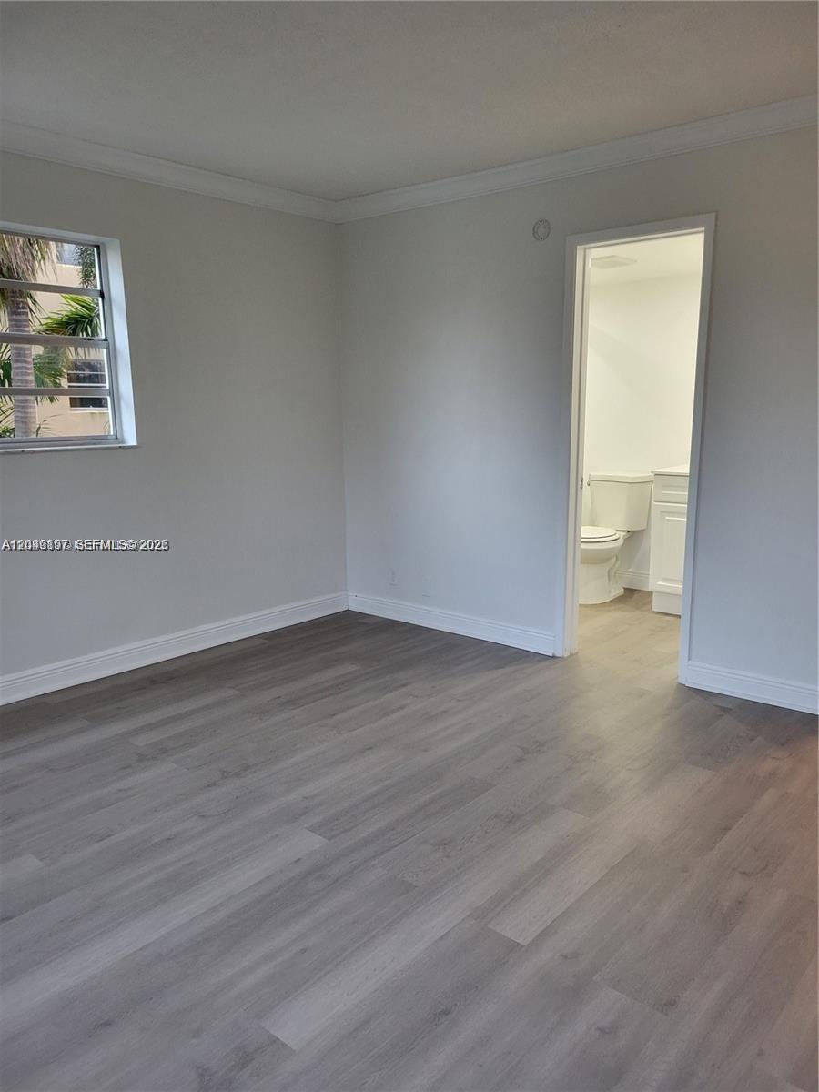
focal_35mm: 26
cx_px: 410
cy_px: 546
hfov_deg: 53.1
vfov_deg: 67.3
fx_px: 820
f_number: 1.8
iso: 250
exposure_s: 1/120
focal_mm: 5.4
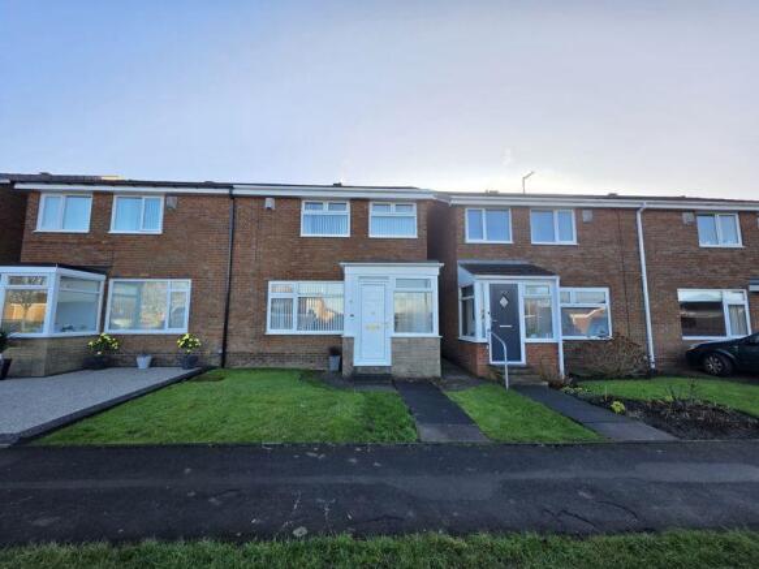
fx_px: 285
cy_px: 284
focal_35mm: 13
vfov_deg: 89.9
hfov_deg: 106.2
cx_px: 380
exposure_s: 1/351
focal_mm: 2.2
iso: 40
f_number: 1.9
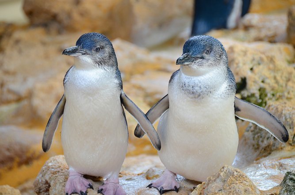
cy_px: 98
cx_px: 148
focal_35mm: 300
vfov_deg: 4.6
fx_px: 2454
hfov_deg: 6.9
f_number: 5.6
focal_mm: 200
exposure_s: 1/80
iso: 320
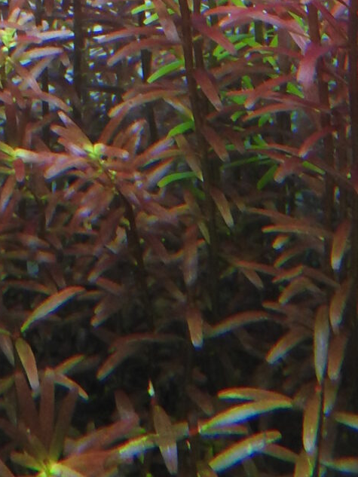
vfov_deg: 19.0
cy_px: -114
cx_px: 304
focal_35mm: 97
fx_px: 1337
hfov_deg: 15.1
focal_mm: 4.3
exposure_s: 1/30
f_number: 3.3
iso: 180
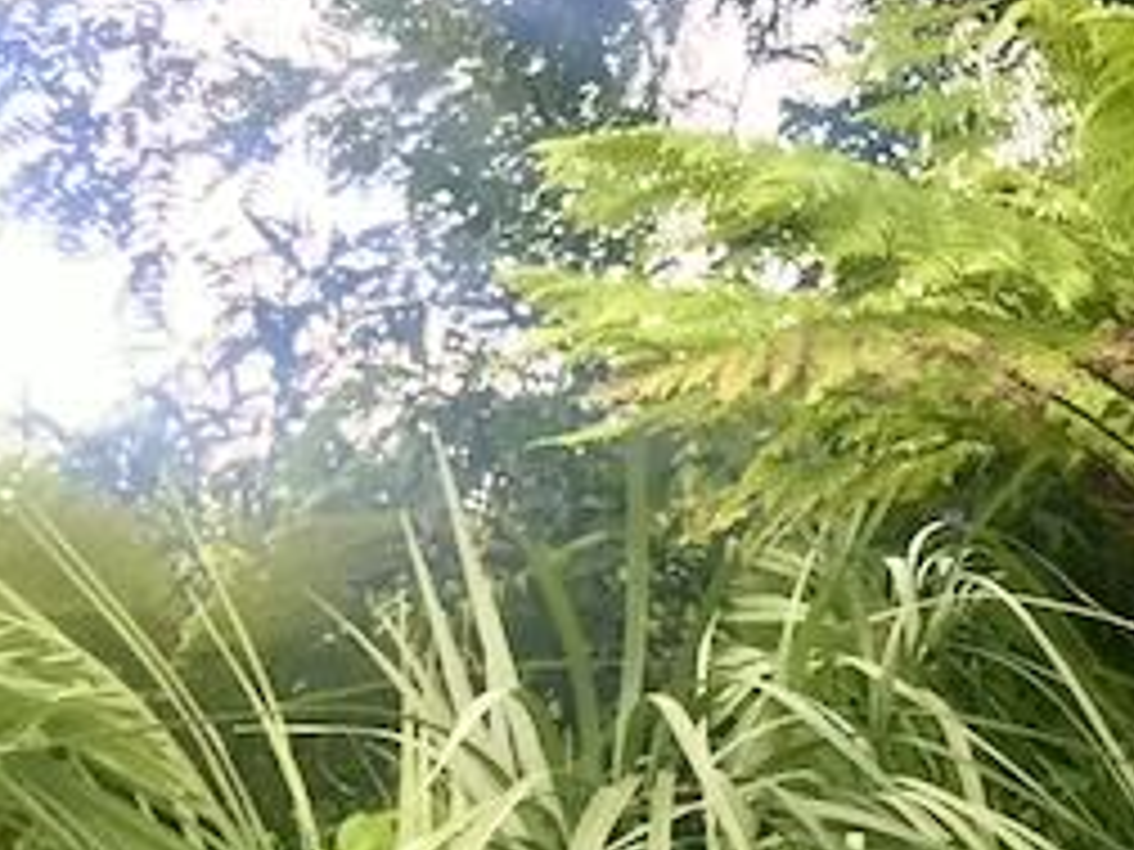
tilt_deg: -3.7
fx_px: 3735
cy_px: 1408
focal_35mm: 114
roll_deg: +1.5
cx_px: 2002
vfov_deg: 12.2
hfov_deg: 15.1
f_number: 1.8
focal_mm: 3.99
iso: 20
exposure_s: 1/242
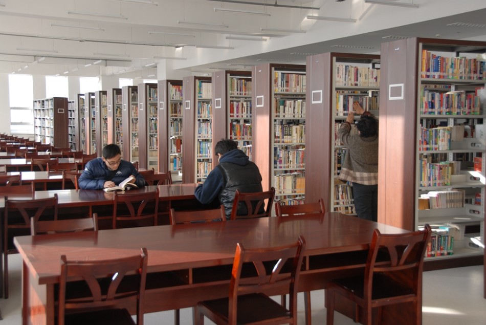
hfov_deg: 42.3
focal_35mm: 46
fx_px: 628
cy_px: 162
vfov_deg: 29.0
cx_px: 243
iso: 110
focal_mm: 31
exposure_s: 1/30
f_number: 4
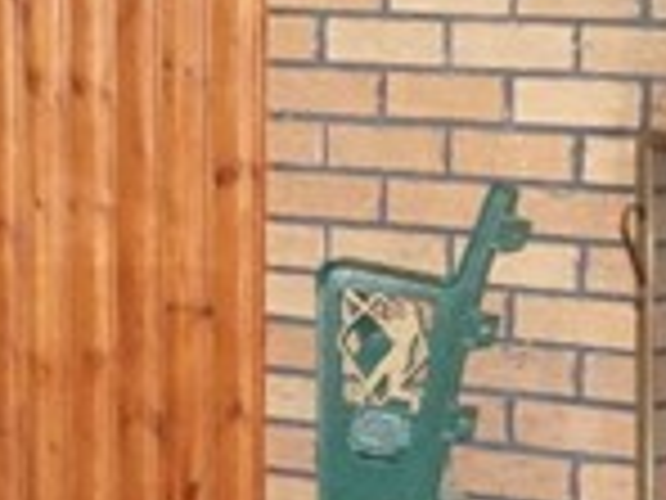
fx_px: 4281
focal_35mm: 223
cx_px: 56
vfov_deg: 6.7
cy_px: 196
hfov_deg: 8.9
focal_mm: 21
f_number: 4
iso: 3200
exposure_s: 1/80
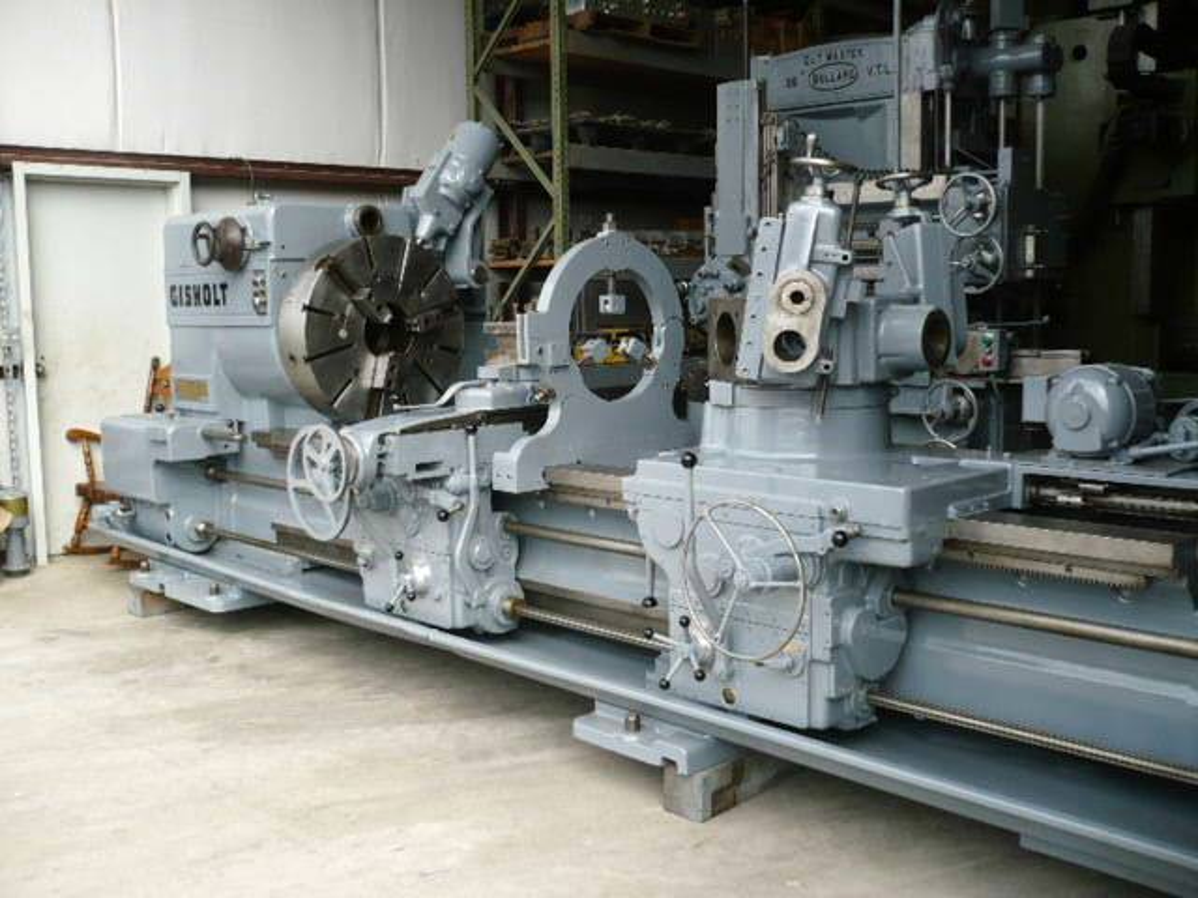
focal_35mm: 35
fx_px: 1211
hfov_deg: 52.6
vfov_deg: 40.7
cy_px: 449
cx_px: 599
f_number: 2.8
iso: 100
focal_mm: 5.8
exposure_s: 1/320
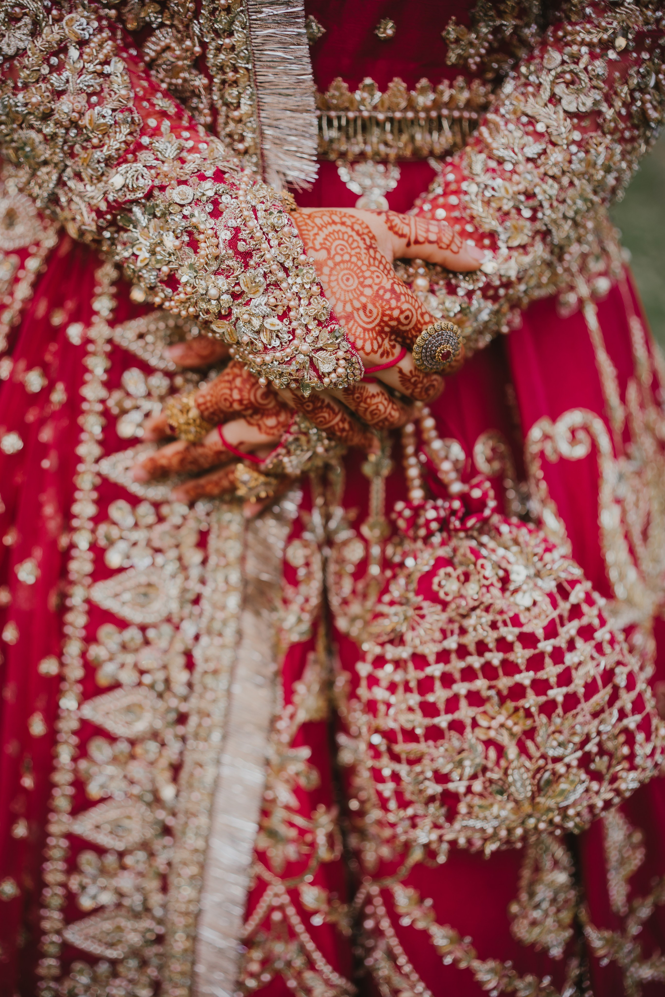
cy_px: 498
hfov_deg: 37.9
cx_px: 332
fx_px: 970
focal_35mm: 35
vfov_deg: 54.4
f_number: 1.8
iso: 250
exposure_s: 1/160
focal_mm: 35
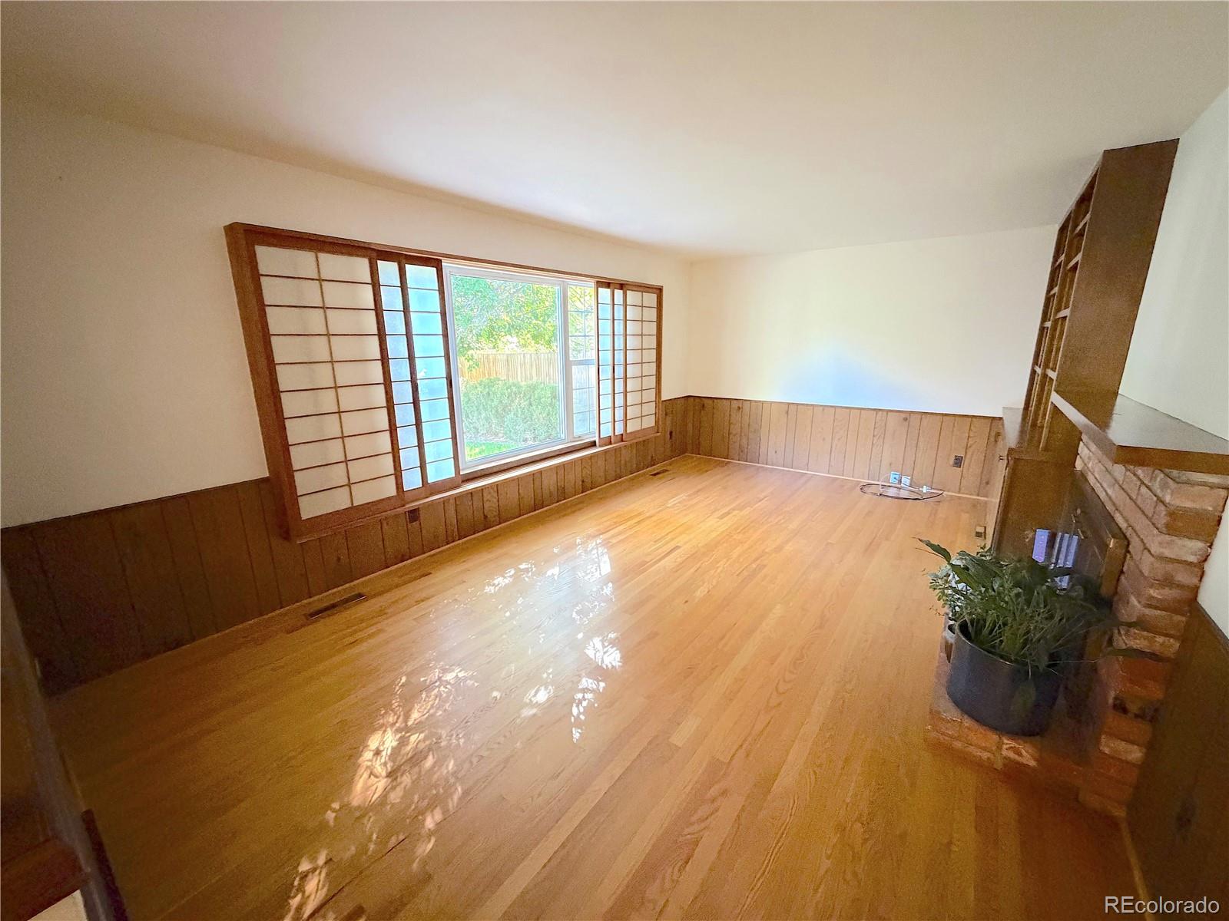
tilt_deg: -13.8
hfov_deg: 102.1
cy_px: 460
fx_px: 497
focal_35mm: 14
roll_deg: +0.1
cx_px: 614
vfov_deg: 85.7
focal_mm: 2.22
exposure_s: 1/40
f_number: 2.2
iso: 1000
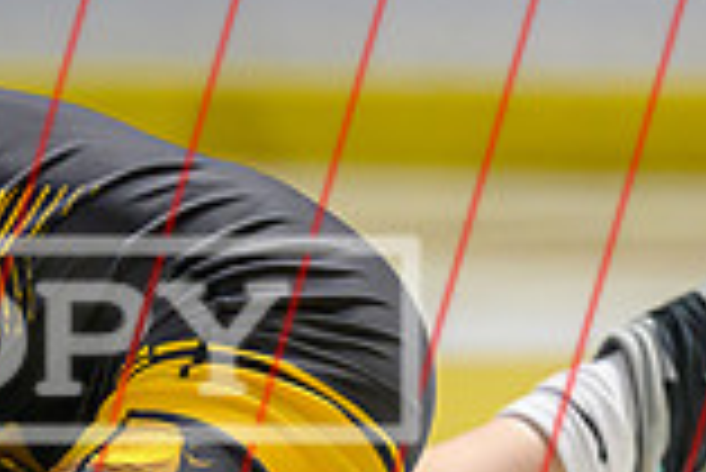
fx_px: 16253
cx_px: -735
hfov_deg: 2.5
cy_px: 604
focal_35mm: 828
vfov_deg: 1.7
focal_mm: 165
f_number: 2.8
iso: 2800
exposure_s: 1/800
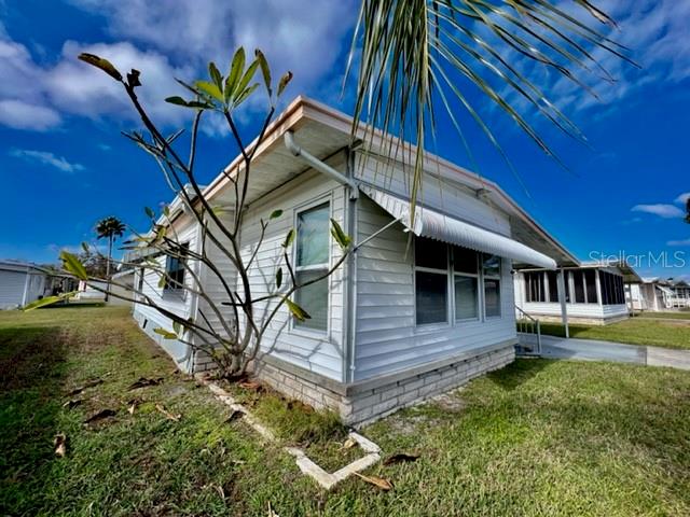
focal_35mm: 13
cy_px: 258
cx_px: 345
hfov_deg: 106.2
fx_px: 259
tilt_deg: +6.3
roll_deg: -0.3
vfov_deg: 89.9
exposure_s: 1/2179
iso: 32
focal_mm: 1.57
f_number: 1.8
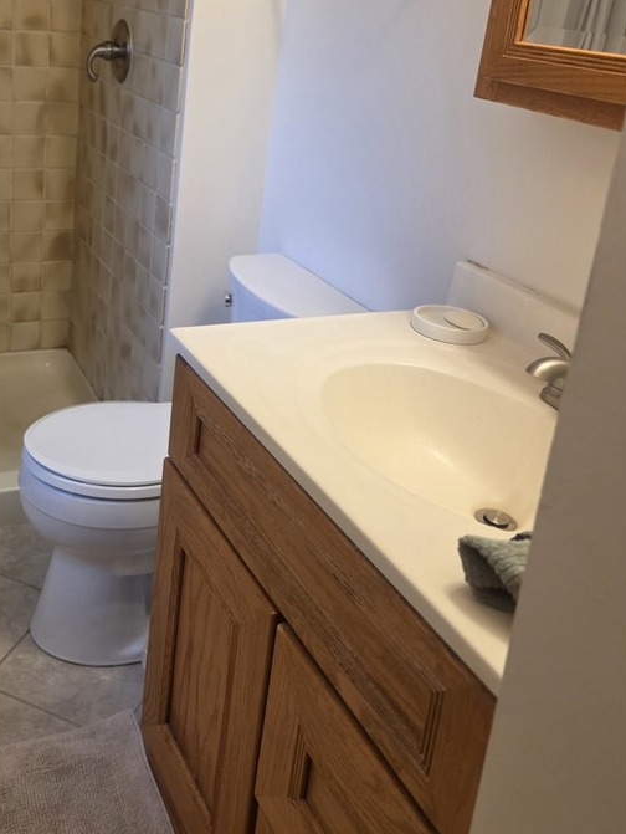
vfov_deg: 49.2
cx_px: 152
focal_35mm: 37
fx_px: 891
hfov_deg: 37.7
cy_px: 272
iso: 320
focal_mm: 5.4
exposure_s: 1/120
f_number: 1.8
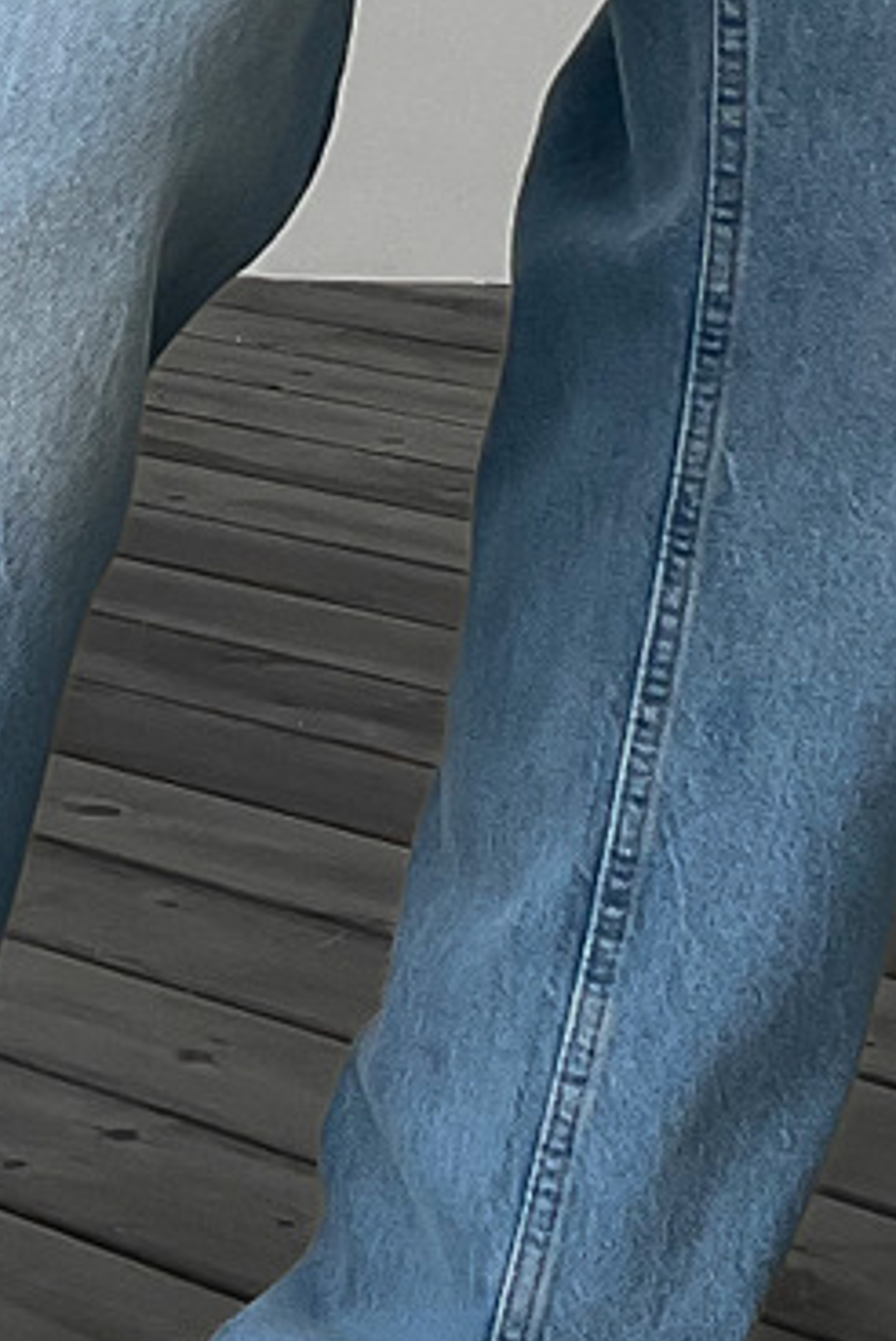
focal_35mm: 131
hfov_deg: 10.5
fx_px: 4881
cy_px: -109
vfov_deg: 15.3
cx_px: 237
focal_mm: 3
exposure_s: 1/120
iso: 64
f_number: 1.8
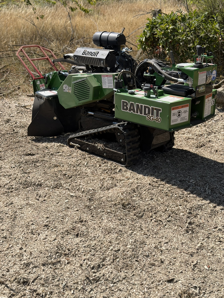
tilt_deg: -22.8
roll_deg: -0.2
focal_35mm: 48
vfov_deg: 39.7
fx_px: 414
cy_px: 149
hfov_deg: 30.3
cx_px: 112
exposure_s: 1/4329
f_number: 1.78
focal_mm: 6.76
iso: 80
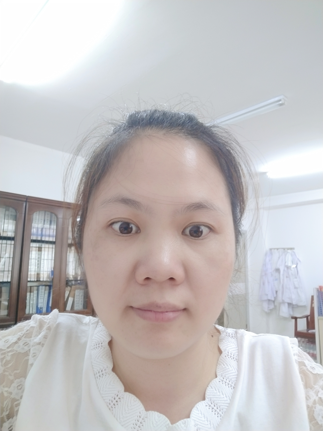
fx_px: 361
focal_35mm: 29
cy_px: 216
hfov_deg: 48.2
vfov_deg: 61.7
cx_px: 162
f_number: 2
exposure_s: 1/33.3
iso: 204
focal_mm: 3.87
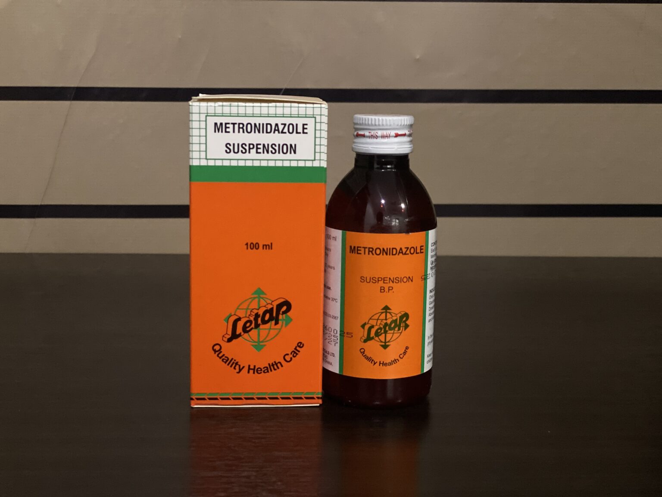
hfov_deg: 36.8
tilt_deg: -9.7
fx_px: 994
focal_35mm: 52
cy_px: 248
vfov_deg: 28.0
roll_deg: +0.8
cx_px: 331
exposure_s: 1/40
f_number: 2
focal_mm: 6
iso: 250
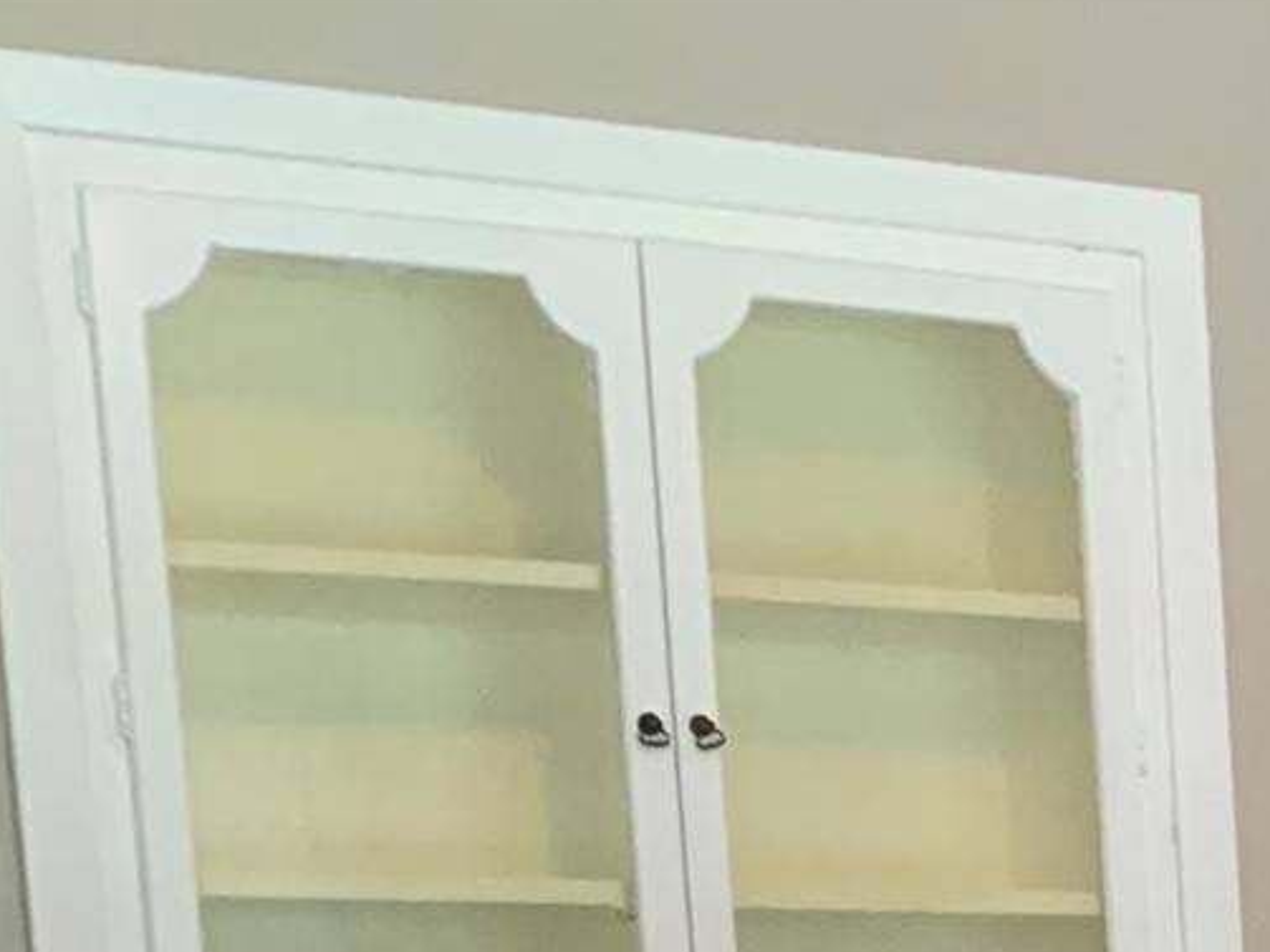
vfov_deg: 11.3
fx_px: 4328
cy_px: 1922
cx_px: 2133
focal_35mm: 118
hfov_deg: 15.0
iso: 200
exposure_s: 1/45
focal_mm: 3
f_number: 1.8
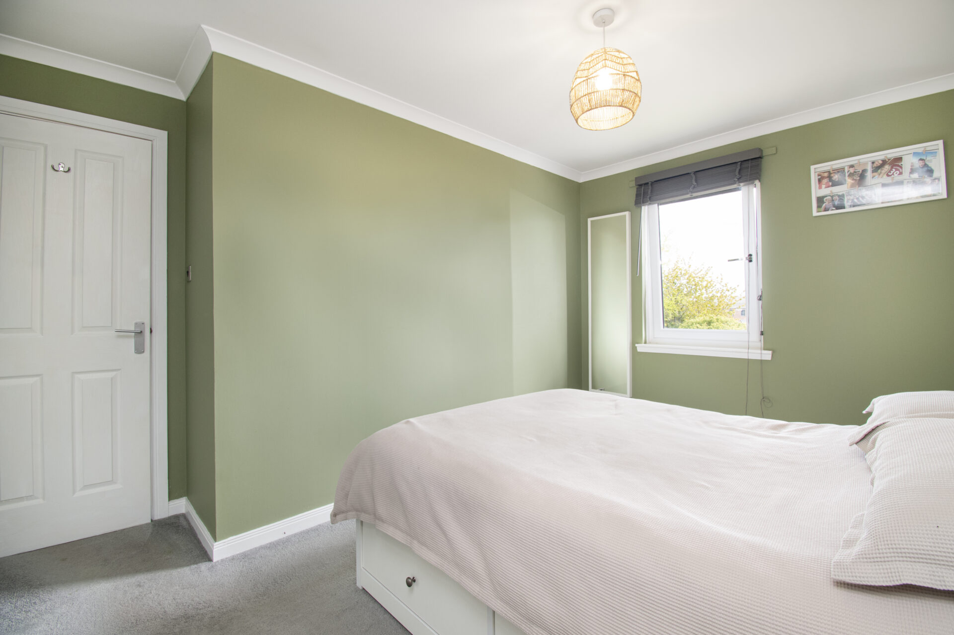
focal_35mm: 15
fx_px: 397
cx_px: 477
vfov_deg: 77.3
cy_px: 318
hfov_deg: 100.4
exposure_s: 1/5
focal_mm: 10
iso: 320
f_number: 9
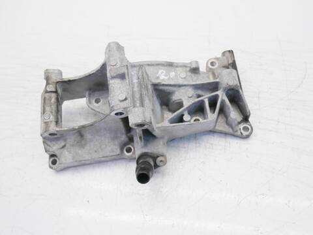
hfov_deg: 56.8
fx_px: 289
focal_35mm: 32
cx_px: 156
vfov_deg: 44.2
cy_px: 118
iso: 200
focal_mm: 16
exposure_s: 1/80
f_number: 4
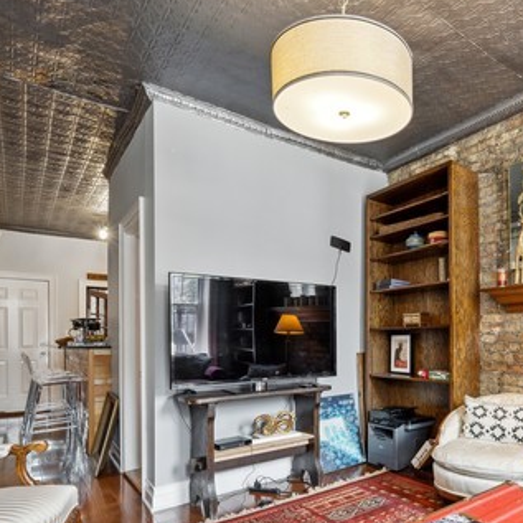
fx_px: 410
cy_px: 341
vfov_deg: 63.7
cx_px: 383
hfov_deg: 61.9
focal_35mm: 24
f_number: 9.5
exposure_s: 1/6
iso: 200
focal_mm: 14
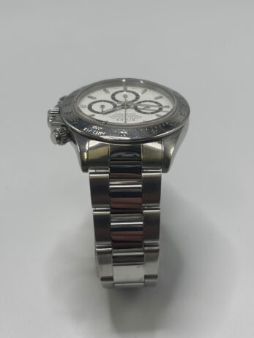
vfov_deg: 36.8
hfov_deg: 28.0
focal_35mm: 52
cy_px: 169
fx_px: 509
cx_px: 127
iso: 32
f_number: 1.6
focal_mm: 5.96
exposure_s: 1/121
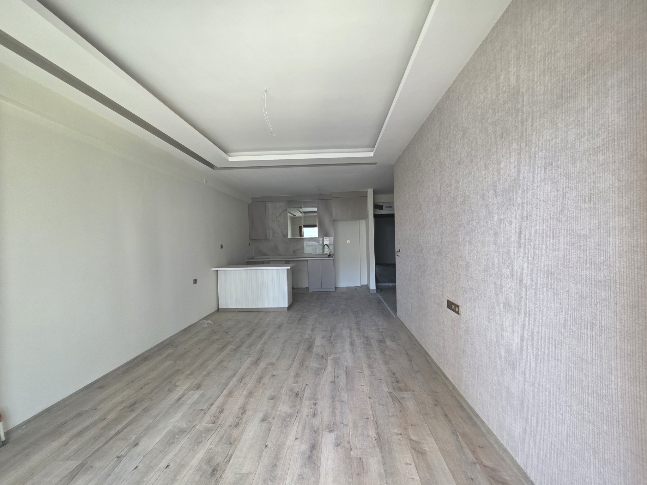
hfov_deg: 106.2
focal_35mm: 13
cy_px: 242
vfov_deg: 89.9
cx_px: 324
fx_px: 243
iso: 80
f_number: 1.9
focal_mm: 2.2
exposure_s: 1/100
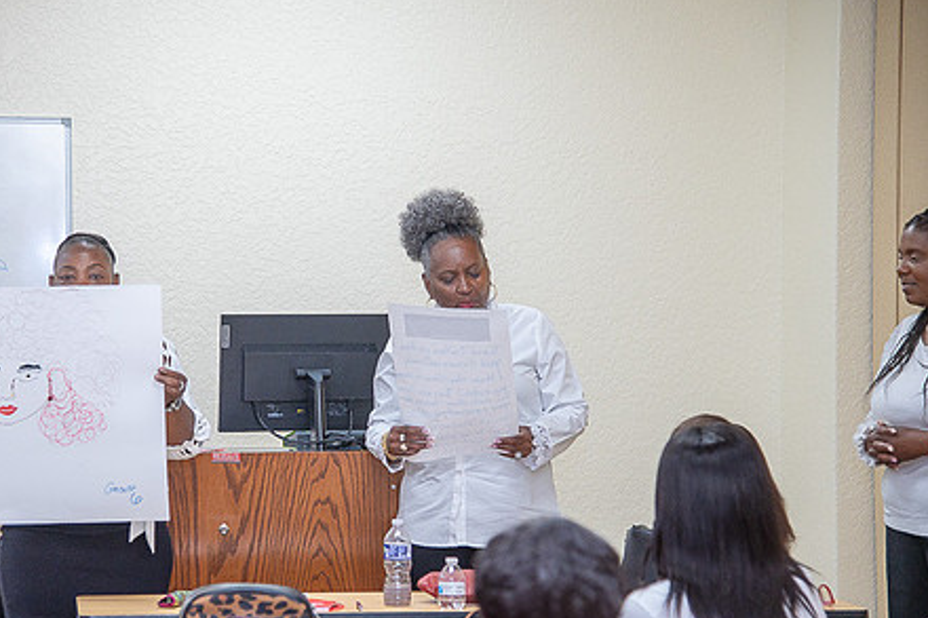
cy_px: 361
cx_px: 333
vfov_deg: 12.7
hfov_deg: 18.9
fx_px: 2783
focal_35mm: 108
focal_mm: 82
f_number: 4
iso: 800
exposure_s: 1/200
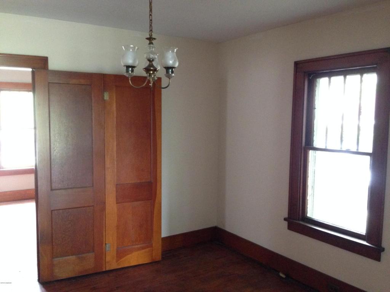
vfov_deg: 42.9
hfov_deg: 55.4
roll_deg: -0.2
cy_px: 146
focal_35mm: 33
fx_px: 372
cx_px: 195
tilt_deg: -6.4
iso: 400
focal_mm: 4.12
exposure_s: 1/15
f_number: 2.4
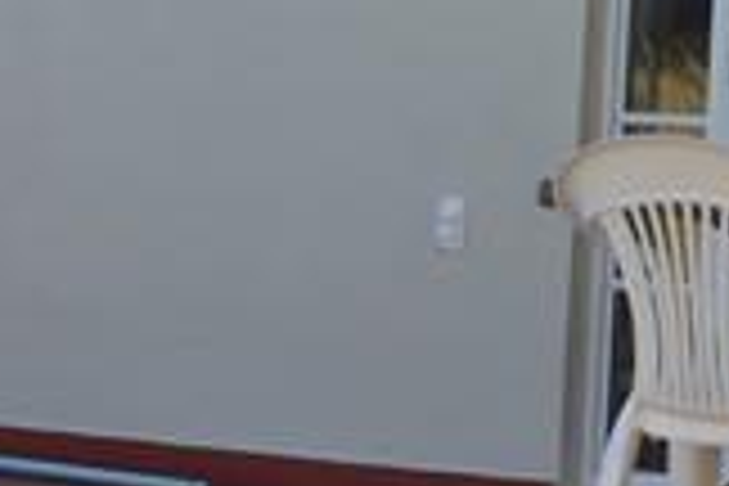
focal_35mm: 181
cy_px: 108
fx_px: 3665
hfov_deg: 10.7
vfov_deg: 7.6
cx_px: 1289
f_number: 6.3
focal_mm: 18
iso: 100
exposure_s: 1/160
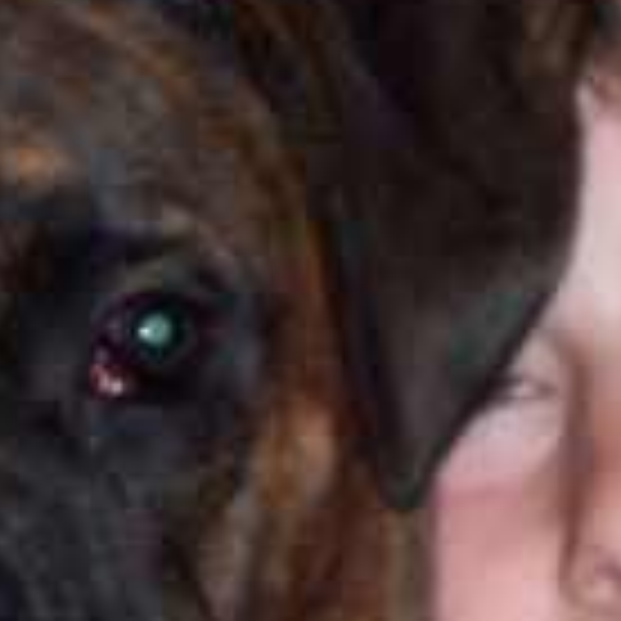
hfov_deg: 3.9
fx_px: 9215
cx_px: 378
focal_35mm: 454
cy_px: 940
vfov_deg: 3.8
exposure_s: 1/90
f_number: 4.8
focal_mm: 16.8
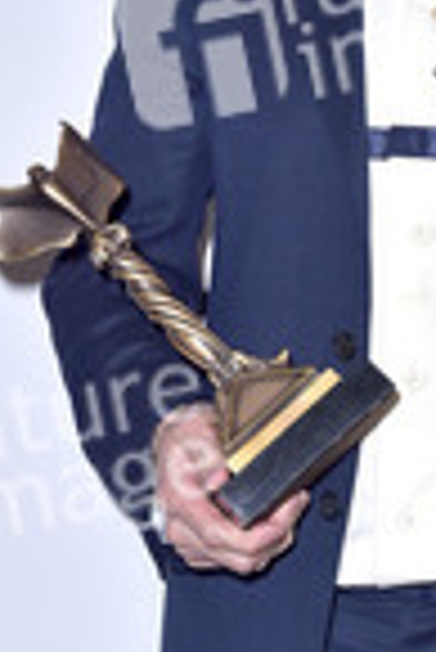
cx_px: 479
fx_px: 2791
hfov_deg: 8.9
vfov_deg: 13.3
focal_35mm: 154
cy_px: 247
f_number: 6.3
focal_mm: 56
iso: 500
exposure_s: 1/320
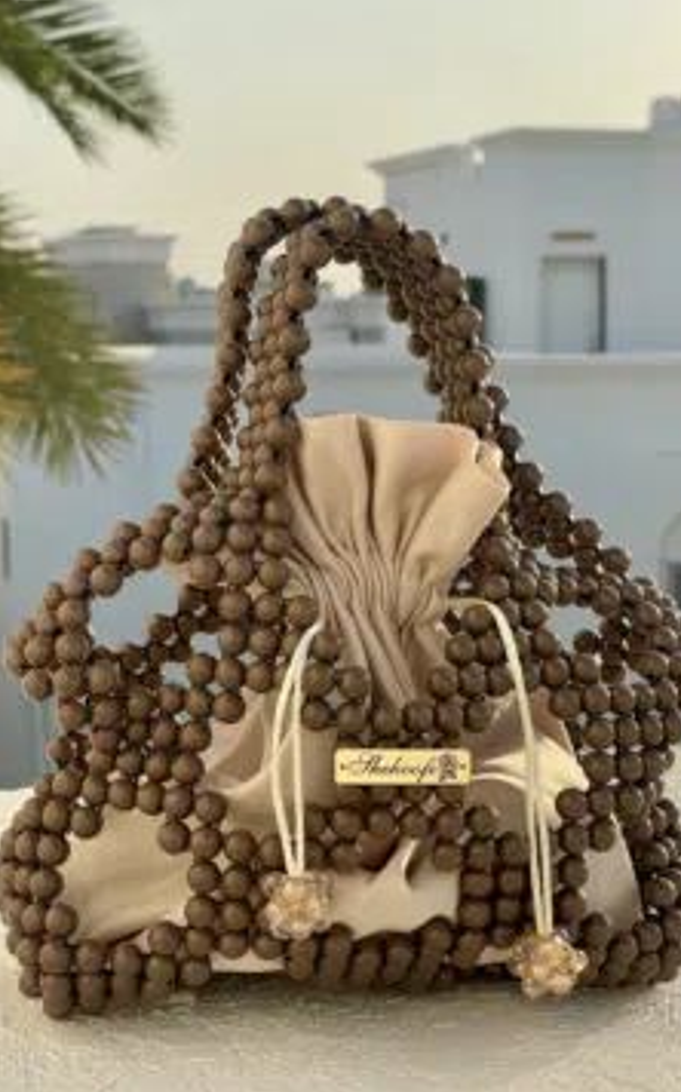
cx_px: 307
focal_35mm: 62
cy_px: 512
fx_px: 1844
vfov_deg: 33.0
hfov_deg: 20.9
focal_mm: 6
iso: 25
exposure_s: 1/1142
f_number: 2
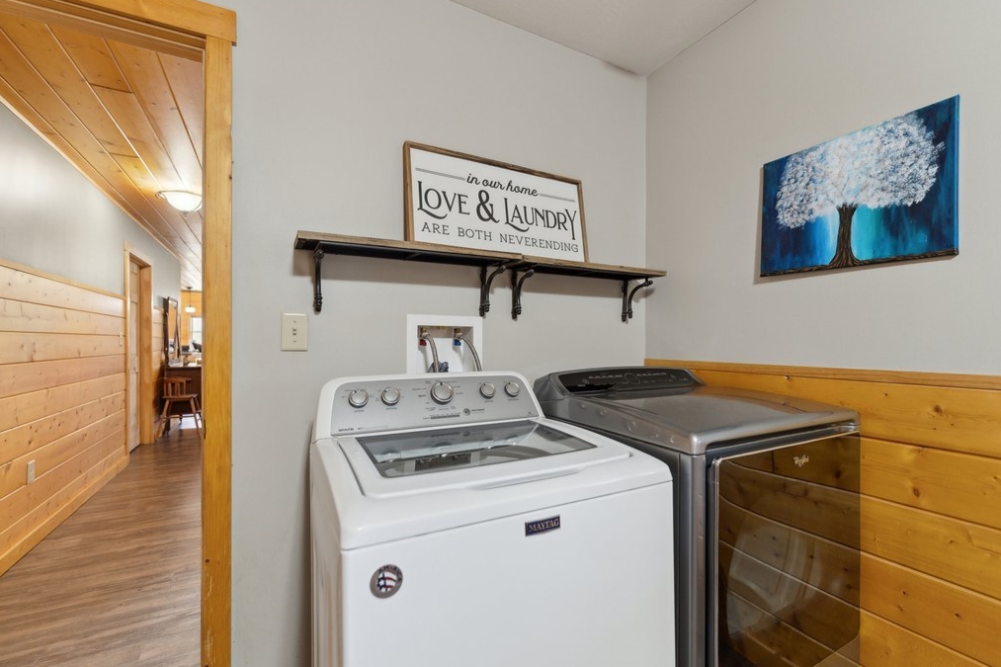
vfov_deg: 77.3
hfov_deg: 100.4
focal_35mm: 15
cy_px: 344
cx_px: 506
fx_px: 417
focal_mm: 14
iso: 640
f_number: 2.8
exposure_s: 1/25
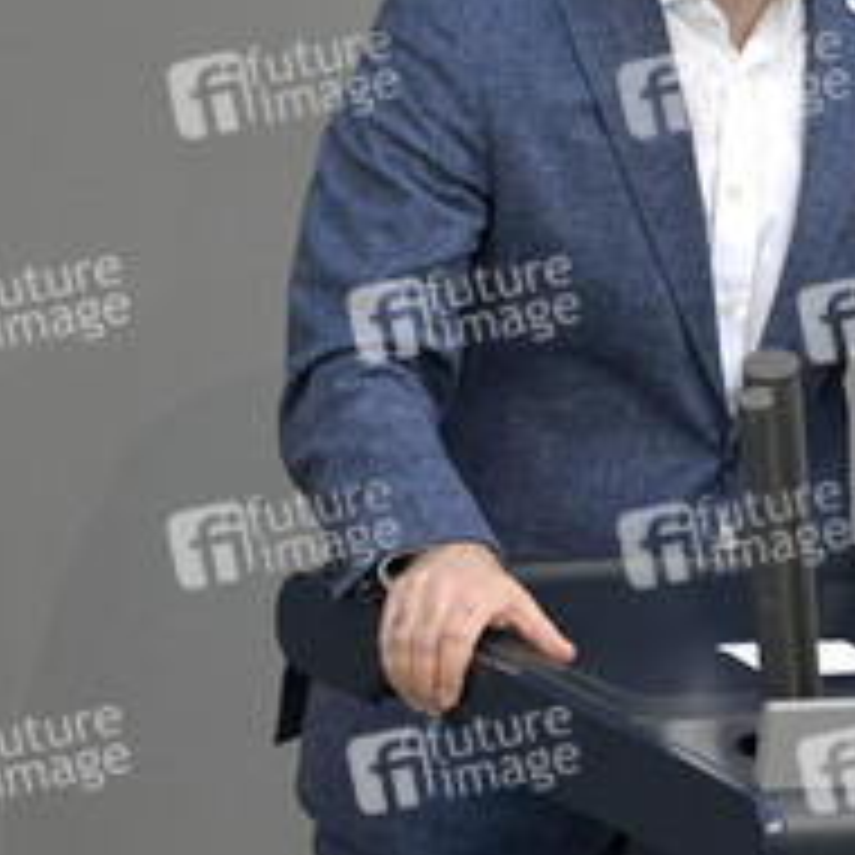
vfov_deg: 2.5
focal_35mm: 706
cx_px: 794
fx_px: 19729
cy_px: 198
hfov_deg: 2.5
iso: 8000
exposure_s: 1/500
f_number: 5.6
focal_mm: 350
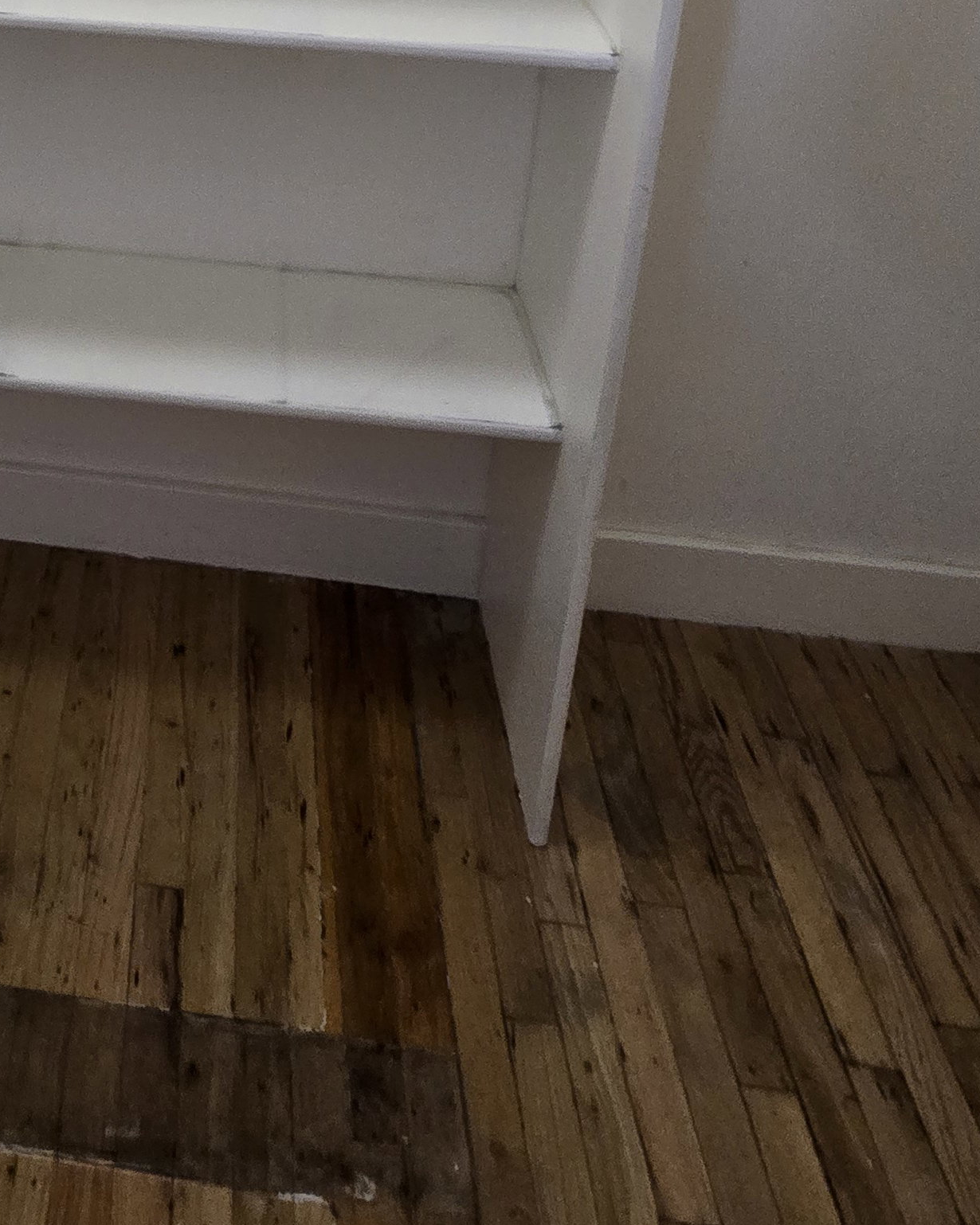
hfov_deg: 40.2
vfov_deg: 42.3
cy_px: -131
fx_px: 1197
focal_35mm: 33
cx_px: 49
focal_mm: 2.2
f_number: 2.2
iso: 250
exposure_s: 1/60
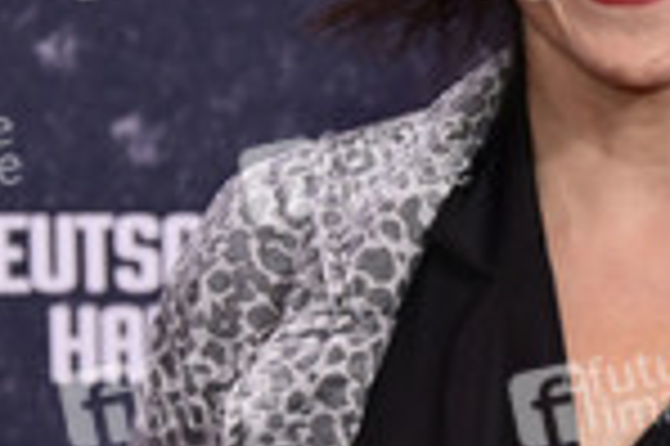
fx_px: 7027
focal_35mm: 378
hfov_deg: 5.4
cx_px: 686
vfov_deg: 3.6
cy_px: 59
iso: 1600
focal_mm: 125
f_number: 6.3
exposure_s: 1/200
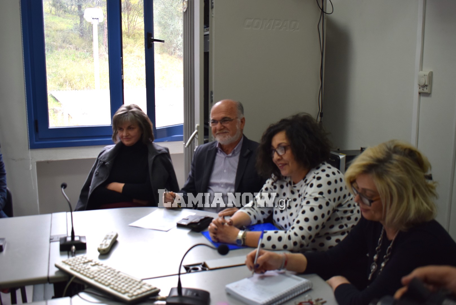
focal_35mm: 36
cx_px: 228
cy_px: 152
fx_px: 456
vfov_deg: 36.9
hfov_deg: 53.1
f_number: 5
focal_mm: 24
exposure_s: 1/100
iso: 400
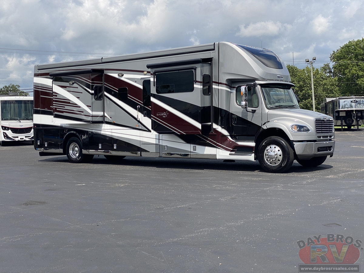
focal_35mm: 52
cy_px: 136
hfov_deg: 36.8
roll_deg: +1.9
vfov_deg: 28.0
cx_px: 182
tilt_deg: -3.4
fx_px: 547
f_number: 2
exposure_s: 1/1996
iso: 20
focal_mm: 6
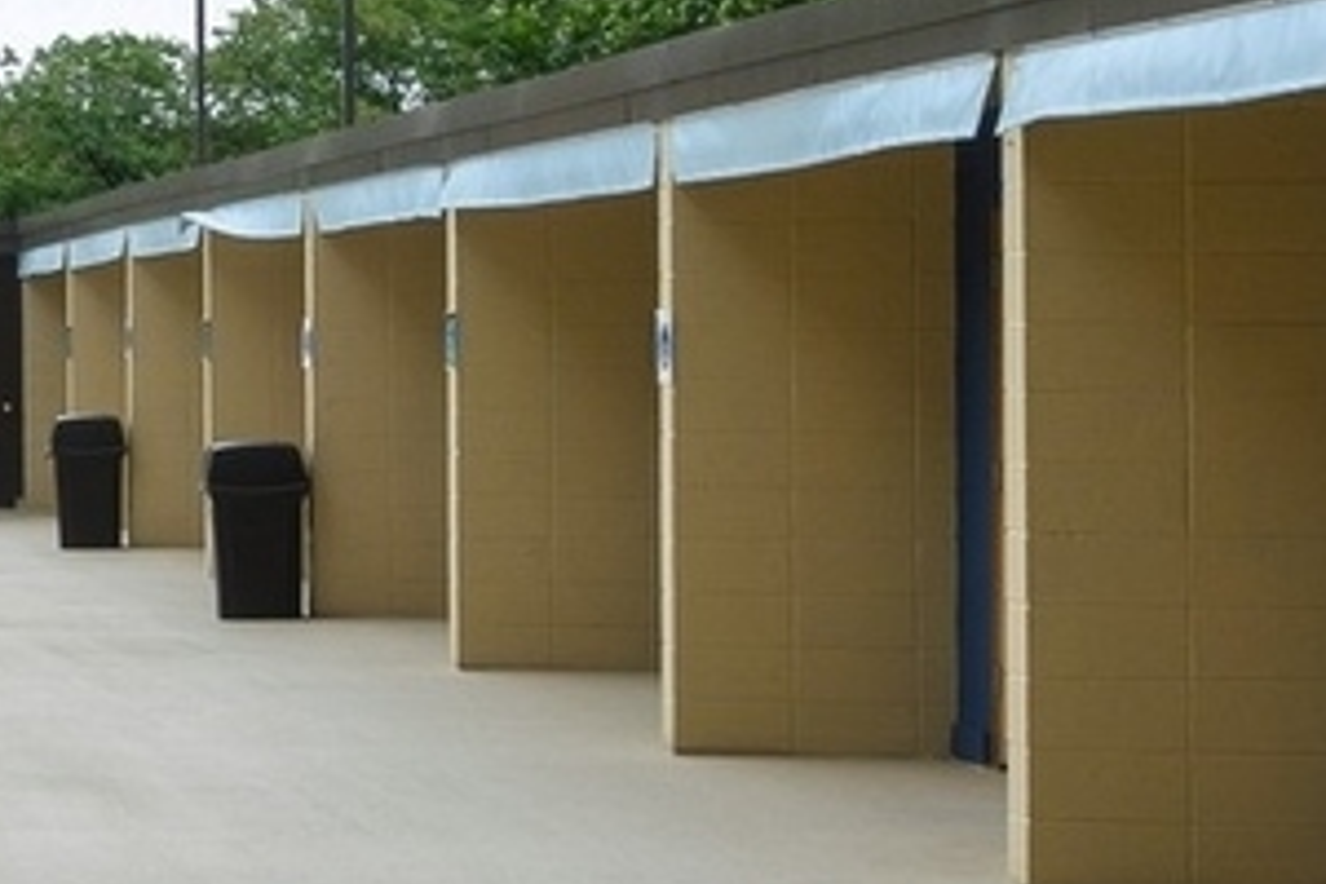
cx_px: -2082
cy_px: 323
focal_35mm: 122
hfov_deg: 12.3
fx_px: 4482
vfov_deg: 11.3
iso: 100
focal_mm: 22.5
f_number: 11
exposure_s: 1/40
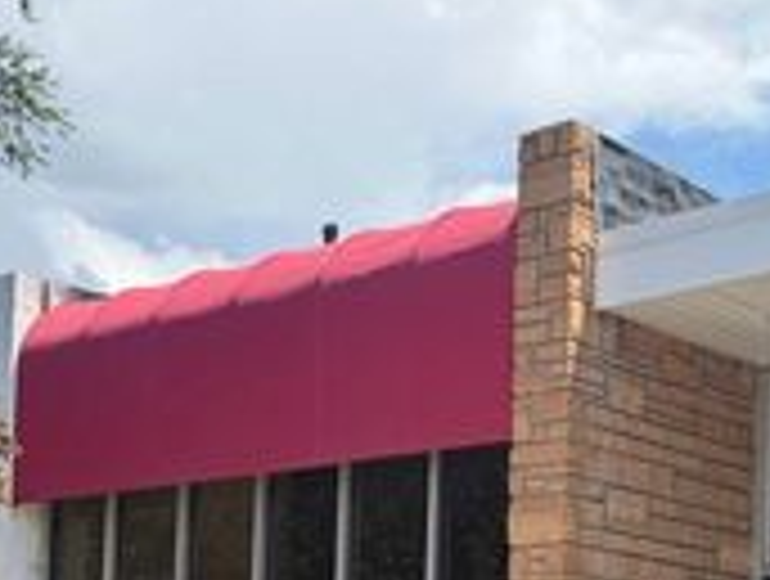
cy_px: 645
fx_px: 1560
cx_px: 684
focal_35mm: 70
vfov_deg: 20.1
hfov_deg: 26.8
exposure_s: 1/2169
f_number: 1.78
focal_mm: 6.76
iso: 100
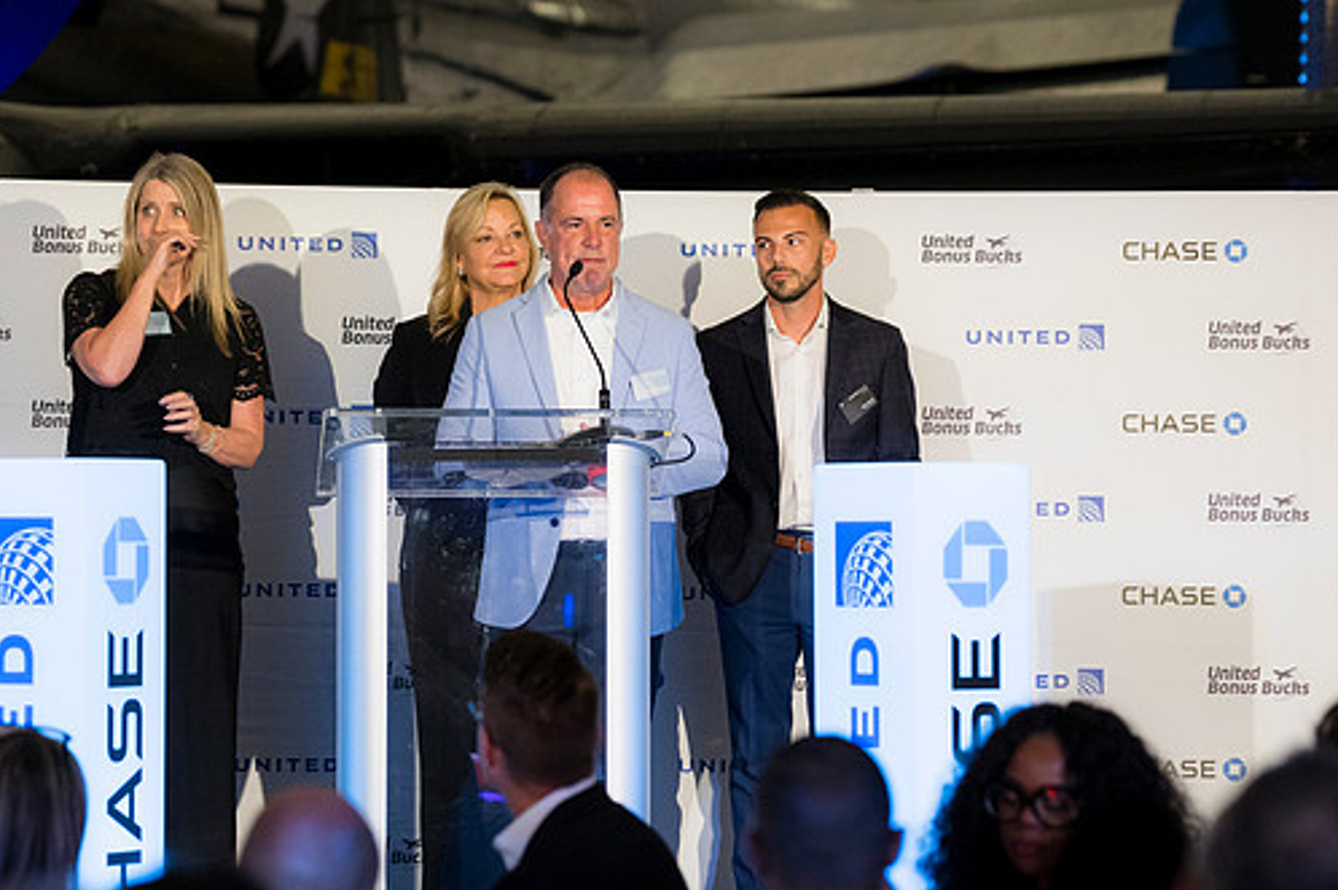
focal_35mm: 162
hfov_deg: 12.7
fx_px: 6015
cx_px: 580
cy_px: 471
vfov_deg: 8.5
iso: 900
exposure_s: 1/160
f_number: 2.8
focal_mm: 93
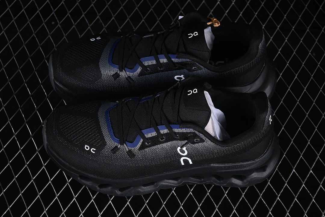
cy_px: 108
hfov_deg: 27.0
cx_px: 162
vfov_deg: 18.2
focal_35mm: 75
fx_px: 677
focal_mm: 50
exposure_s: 1/50
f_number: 6.3
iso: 160
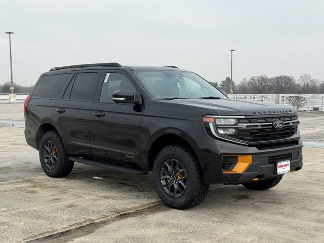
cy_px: 122
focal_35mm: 48
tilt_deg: -4.5
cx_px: 162
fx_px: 449
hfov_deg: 39.7
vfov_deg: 30.3
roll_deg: +0.4
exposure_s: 1/3226
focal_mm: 6.76
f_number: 1.78
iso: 64
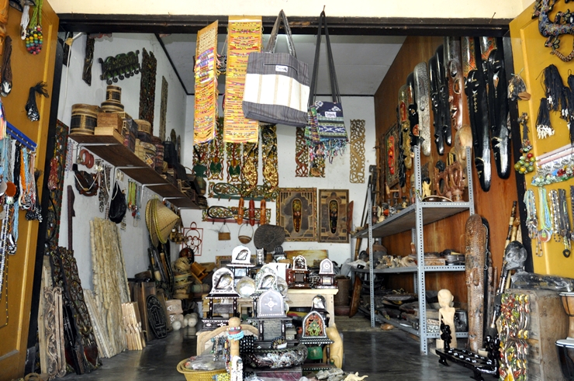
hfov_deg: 67.5
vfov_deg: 47.8
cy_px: 190
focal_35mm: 27
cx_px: 287
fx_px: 430
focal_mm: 18
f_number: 3.5
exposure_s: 1/60
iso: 800
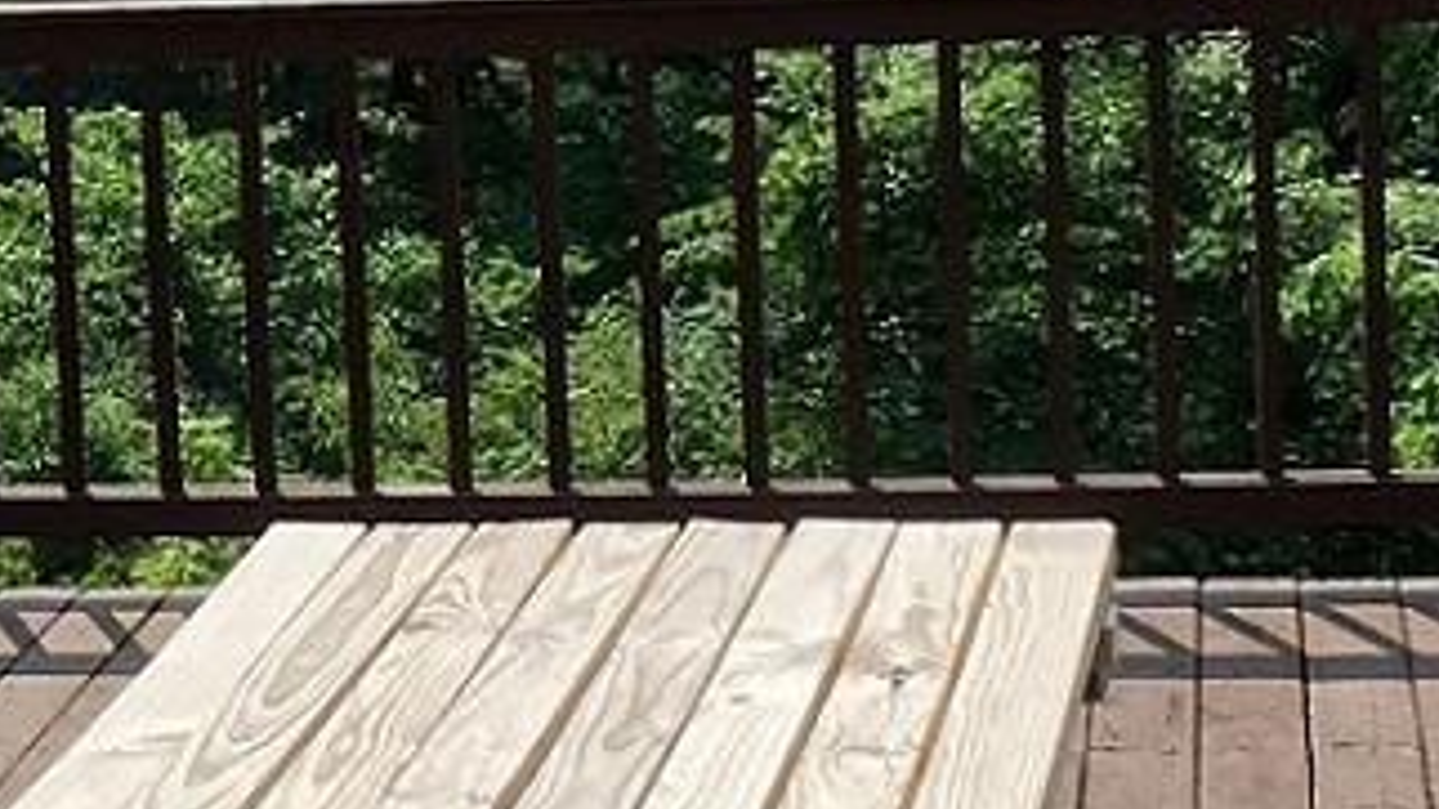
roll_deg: +2.8
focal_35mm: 155
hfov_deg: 13.5
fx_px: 5913
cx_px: -241
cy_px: 217
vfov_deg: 7.8
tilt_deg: -6.8
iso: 25
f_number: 2.2
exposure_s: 1/1374
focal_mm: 4.15
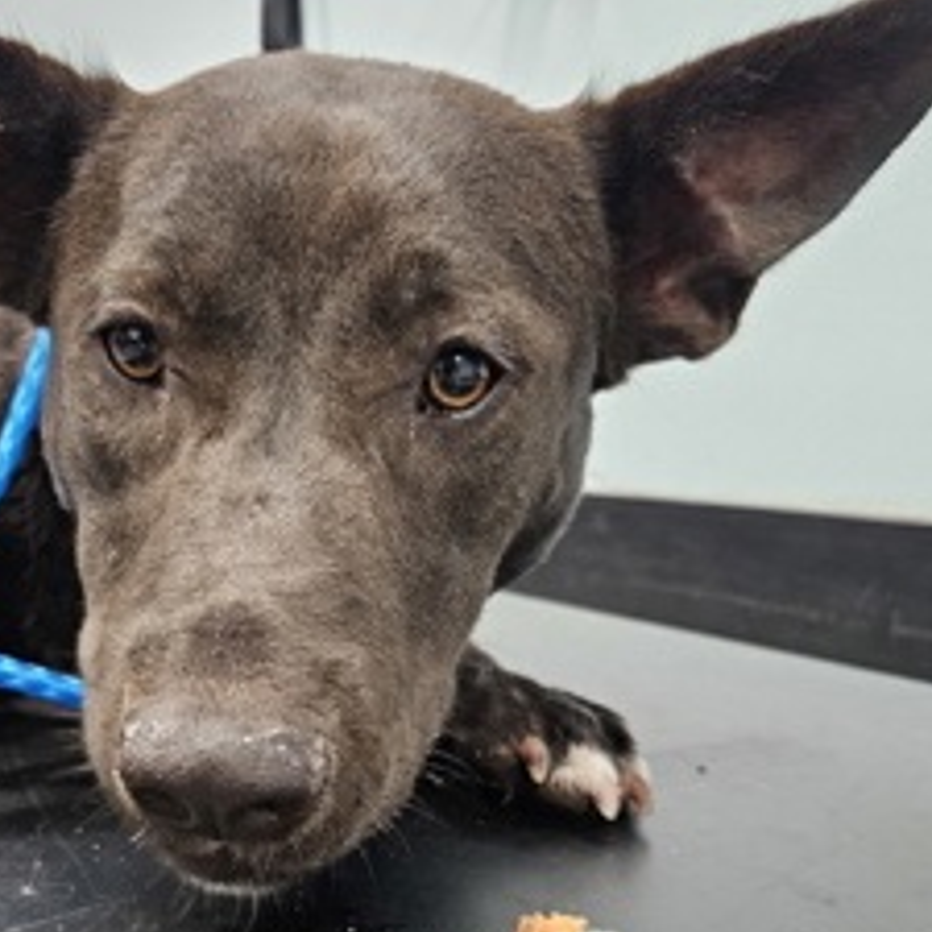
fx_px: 1158
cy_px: 733
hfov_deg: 43.1
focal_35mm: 38
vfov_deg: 42.1
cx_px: 292
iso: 640
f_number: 1.8
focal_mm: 5.4
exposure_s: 1/60
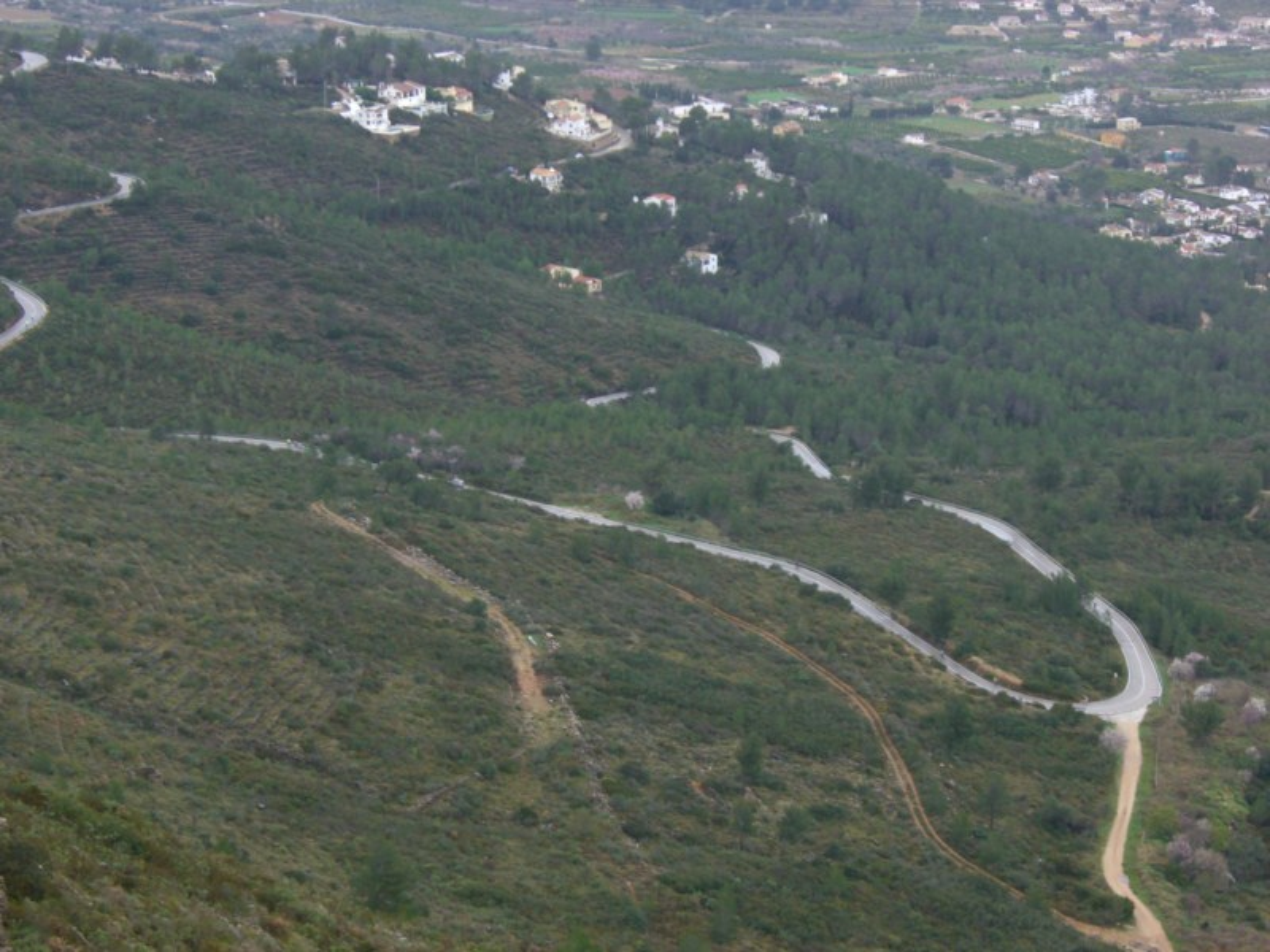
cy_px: 476
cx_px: 635
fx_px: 3412
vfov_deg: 15.9
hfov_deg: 21.1
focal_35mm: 93
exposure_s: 1/100
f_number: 4.8
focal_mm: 19.4
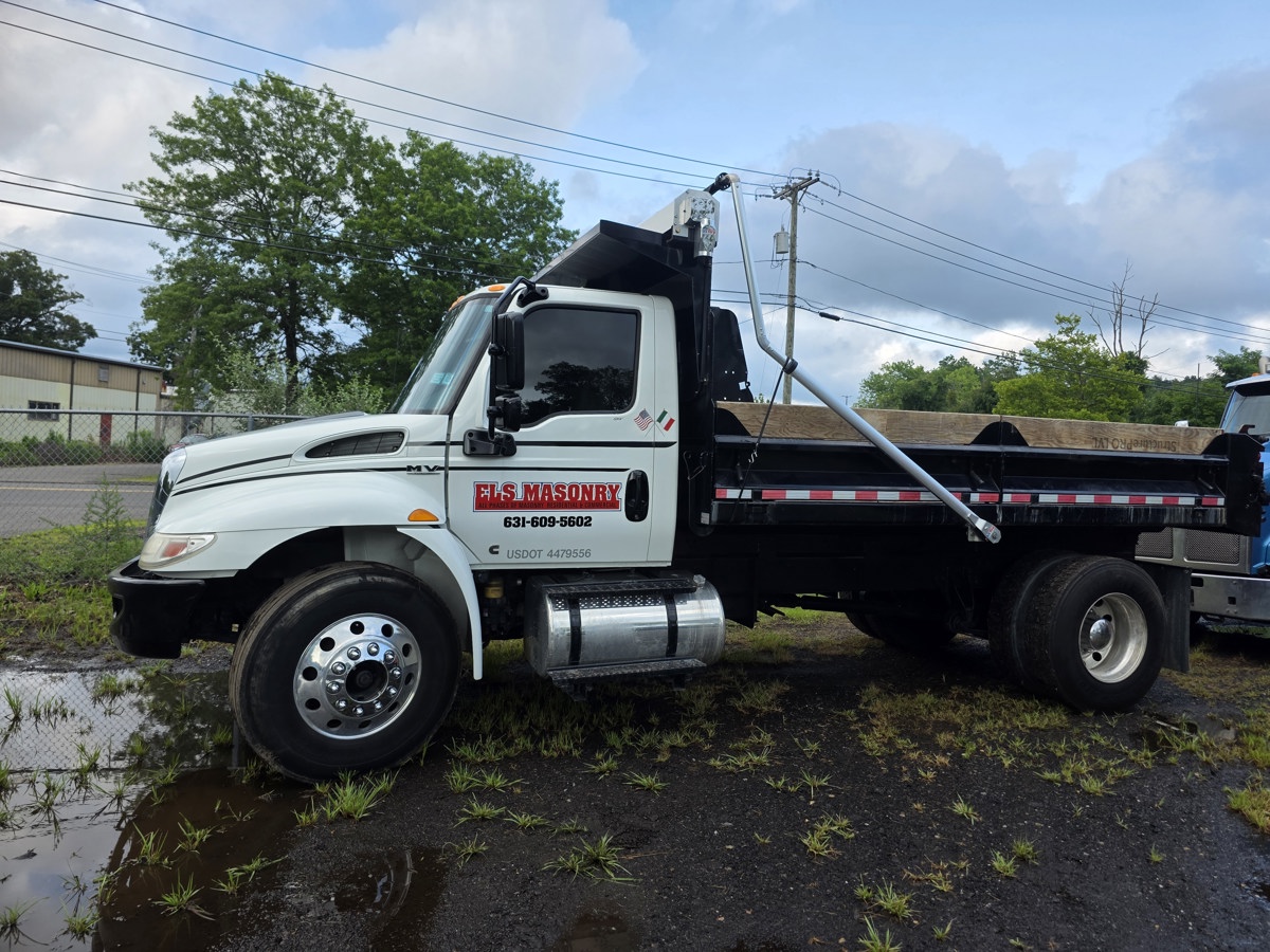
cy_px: 476
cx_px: 635
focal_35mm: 23
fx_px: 844
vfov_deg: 58.9
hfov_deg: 73.9
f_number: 1.7
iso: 80
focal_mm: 6.3
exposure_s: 1/1538
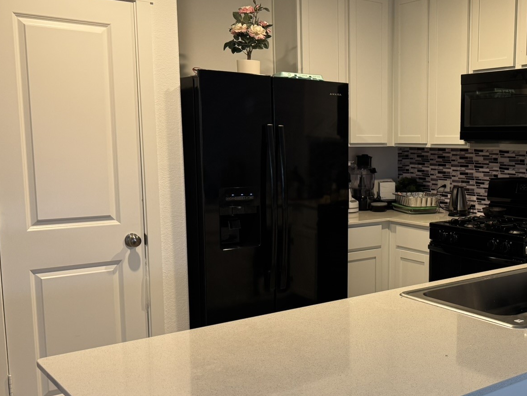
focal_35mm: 42
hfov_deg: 43.1
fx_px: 640
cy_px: 227
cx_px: 408
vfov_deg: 34.3
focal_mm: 6.76
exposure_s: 1/60
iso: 200
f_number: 1.78
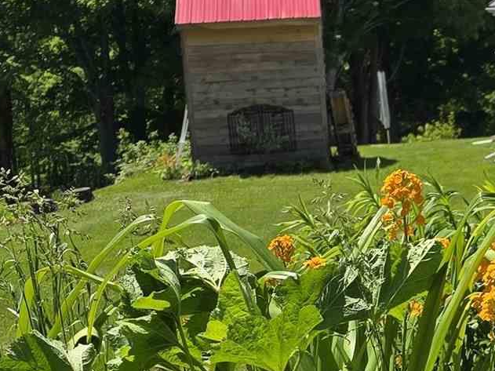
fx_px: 1601
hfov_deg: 16.8
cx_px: 602
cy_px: 249
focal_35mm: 112
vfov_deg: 13.2
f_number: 1.7
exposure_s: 1/960
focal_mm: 6.3
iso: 12
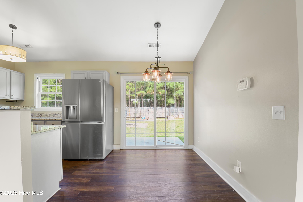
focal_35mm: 16
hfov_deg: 96.7
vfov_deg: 73.8
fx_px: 135
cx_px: 152
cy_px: 101
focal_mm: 16
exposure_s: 1.6
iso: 100
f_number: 9
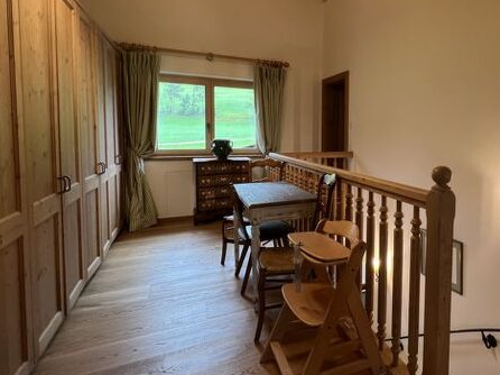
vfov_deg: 63.0
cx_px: 369
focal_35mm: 21
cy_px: 155
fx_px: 303
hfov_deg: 73.9
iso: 250
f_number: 1.8
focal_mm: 1.57
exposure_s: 1/50
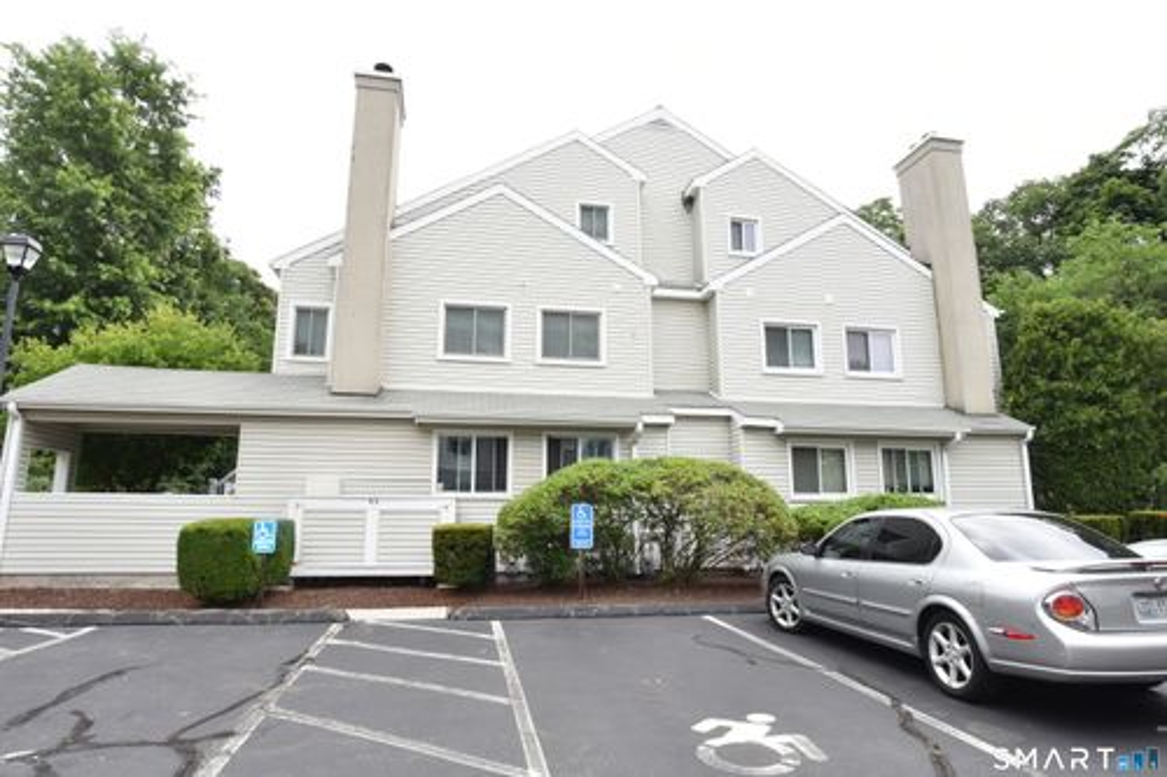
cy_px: 388
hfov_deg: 84.0
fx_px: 648
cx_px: 584
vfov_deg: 61.9
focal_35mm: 20
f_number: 16
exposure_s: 1/200
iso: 1000
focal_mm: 20
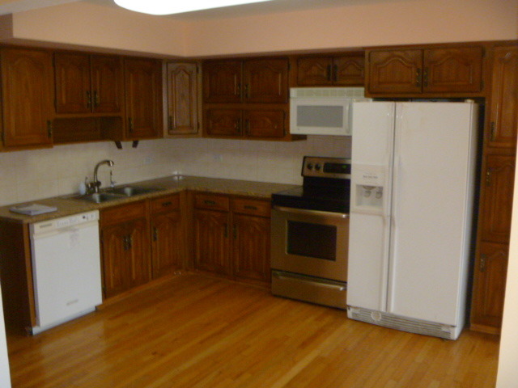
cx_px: 259
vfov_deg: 40.7
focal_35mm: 35
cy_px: 194
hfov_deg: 52.6
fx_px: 524
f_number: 3.5
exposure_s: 1/30
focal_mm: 6.3
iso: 400
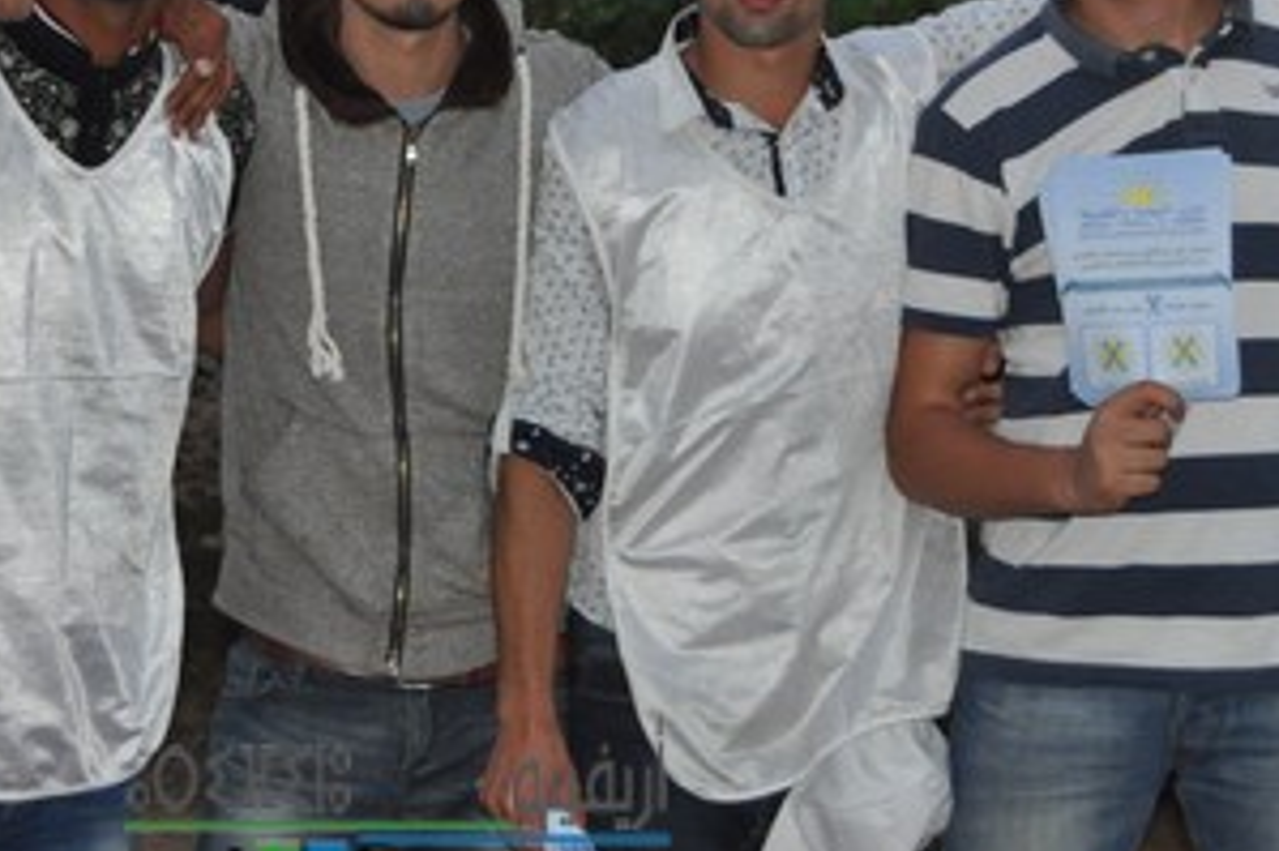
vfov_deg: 11.2
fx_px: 4332
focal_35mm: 122
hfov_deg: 16.7
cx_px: 398
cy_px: 173
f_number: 4.8
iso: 800
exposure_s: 1/60
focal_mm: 38
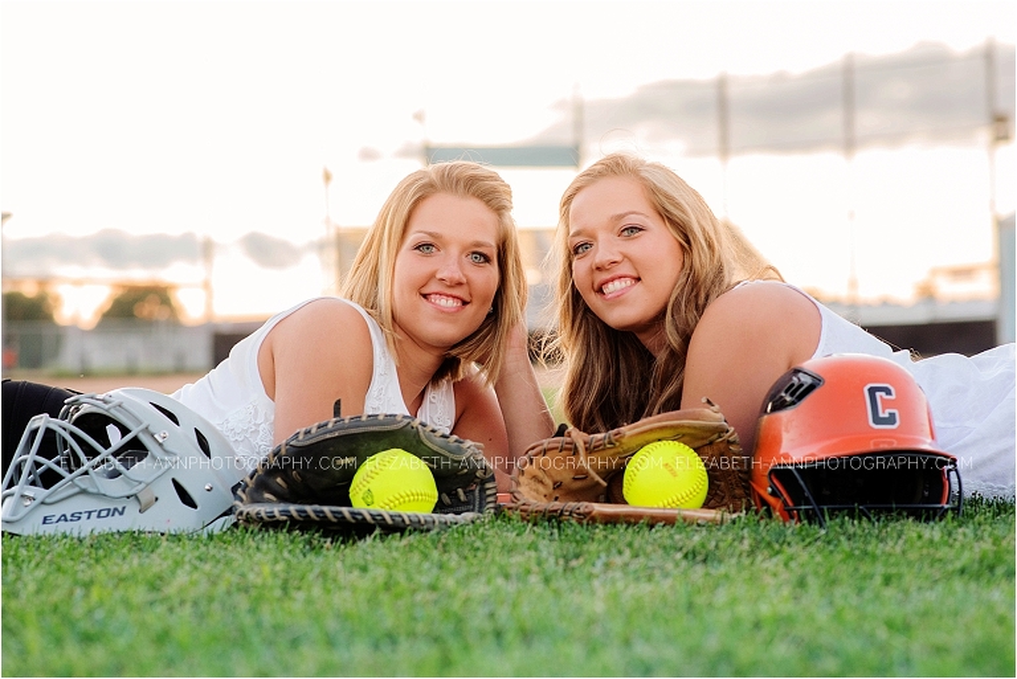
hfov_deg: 23.9
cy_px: 340
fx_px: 2403
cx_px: 508
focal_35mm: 85
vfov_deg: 16.1
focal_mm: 85
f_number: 4.5
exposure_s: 1/125
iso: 1250
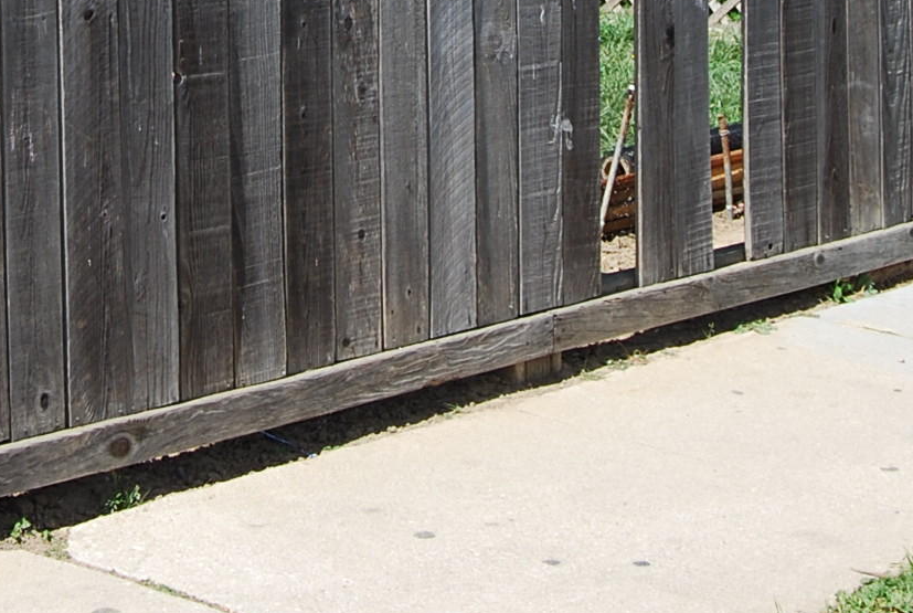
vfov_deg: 11.0
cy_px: -304
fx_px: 3068
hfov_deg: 16.8
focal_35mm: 121
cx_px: 224
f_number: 7.1
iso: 100
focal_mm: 23
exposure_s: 1/200
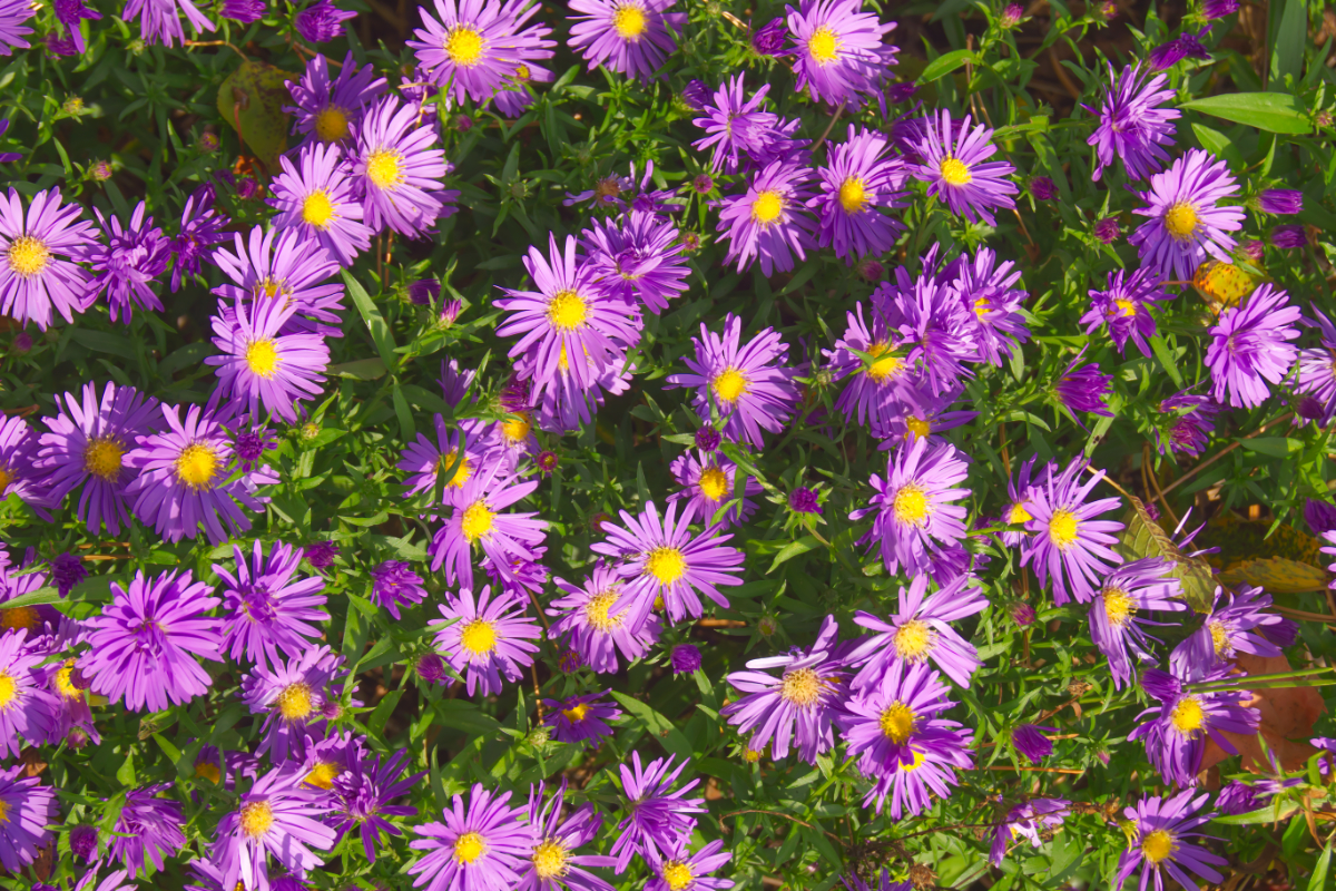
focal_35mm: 82
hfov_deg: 24.6
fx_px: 3061
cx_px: 668
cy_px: 446
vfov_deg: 16.6
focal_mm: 55
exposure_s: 1/100
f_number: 10
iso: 100
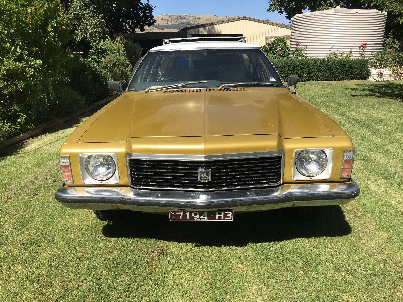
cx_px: 202
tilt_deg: -17.3
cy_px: 151
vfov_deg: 49.7
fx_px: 326
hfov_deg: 63.4
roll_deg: +0.1
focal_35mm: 28
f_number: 1.8
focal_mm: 3.99
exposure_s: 1/2398
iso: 20
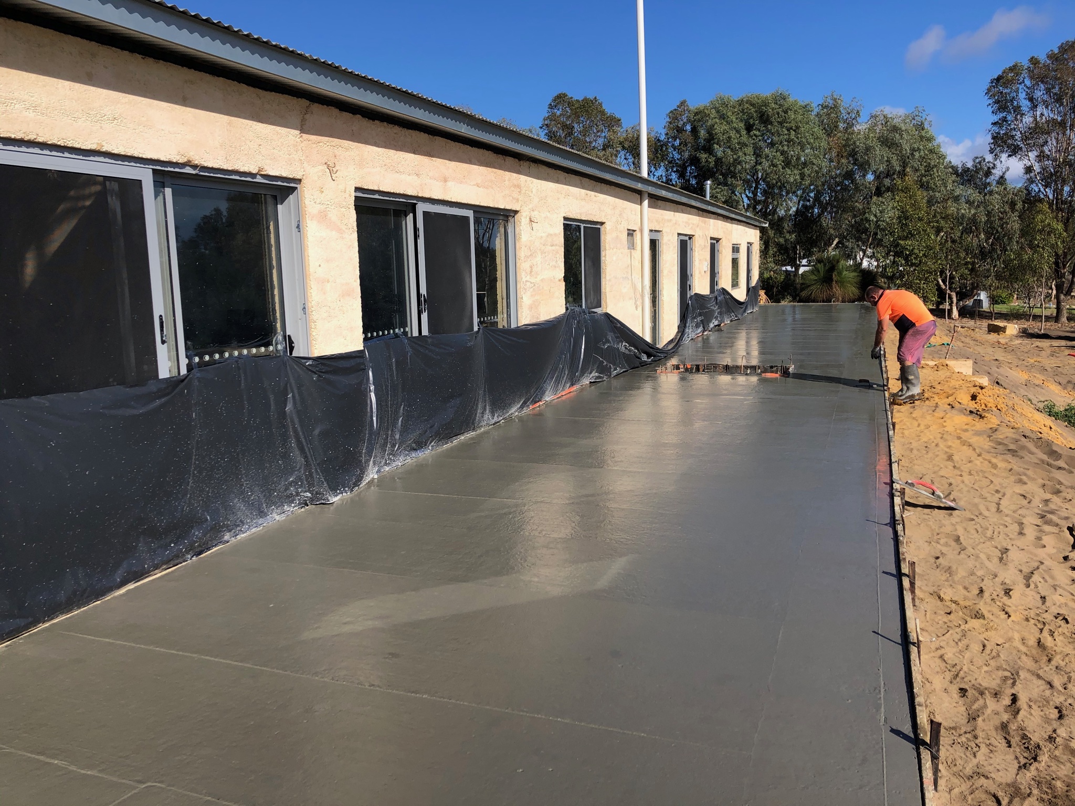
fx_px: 870
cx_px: 538
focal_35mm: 28
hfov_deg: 63.4
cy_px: 403
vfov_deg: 49.7
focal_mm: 4
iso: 20
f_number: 1.8
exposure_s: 1/2000
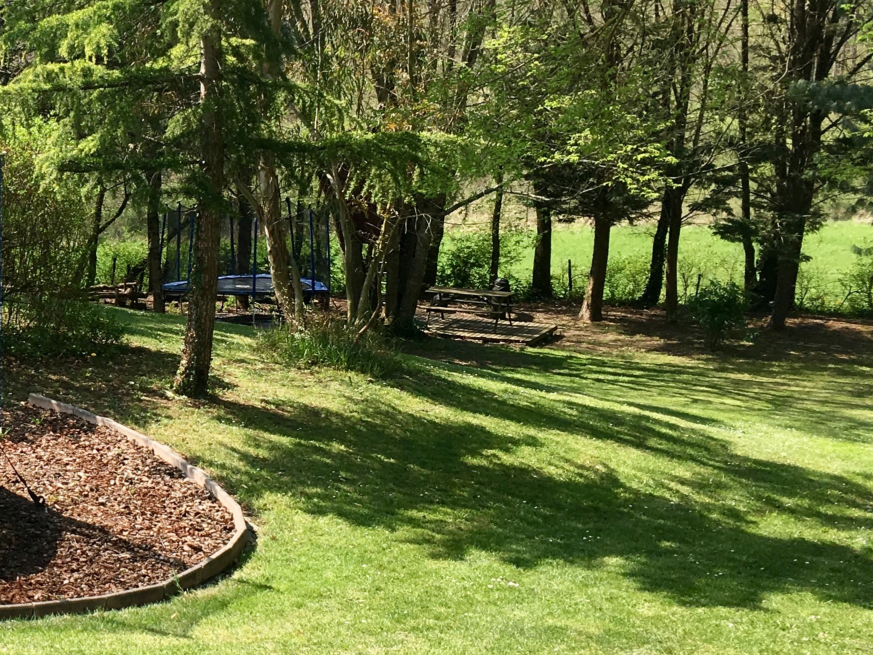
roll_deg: +1.4
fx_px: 1690
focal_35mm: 67
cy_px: 277
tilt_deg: -11.9
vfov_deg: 21.9
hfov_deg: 26.6
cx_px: -98
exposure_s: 1/561
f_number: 2.2
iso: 25
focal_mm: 4.15
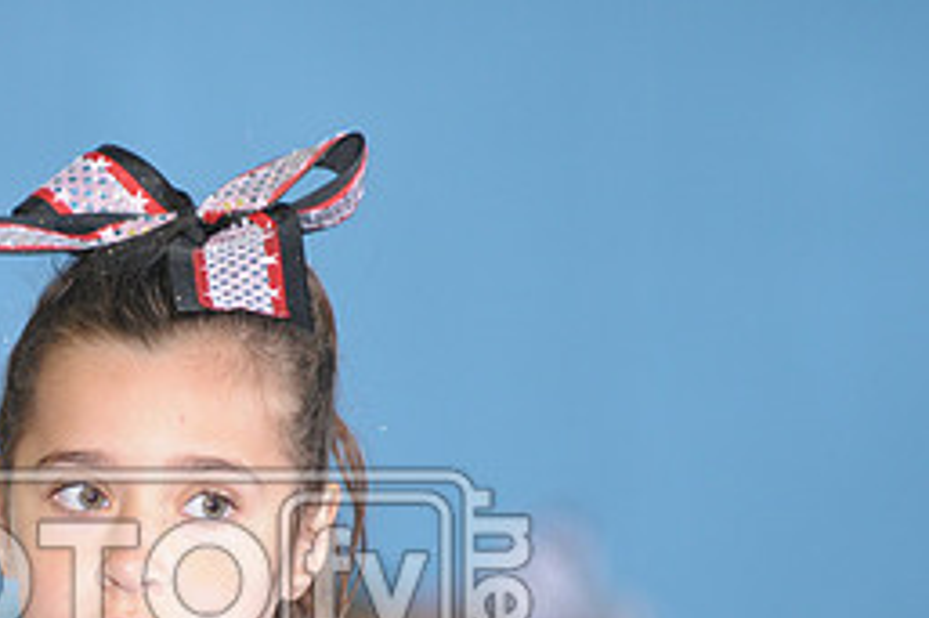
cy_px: 605
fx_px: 17459
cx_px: 76
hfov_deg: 3.0
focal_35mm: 677
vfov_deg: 2.0
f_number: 2.8
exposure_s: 1/125
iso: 500
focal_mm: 200
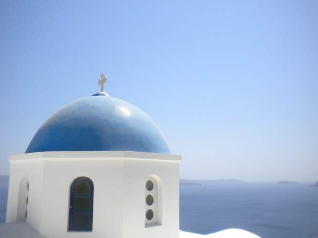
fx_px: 322
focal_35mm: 35
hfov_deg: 52.6
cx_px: 159
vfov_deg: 40.7
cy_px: 119
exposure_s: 1/1000
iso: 80
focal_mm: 6.3
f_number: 4.6
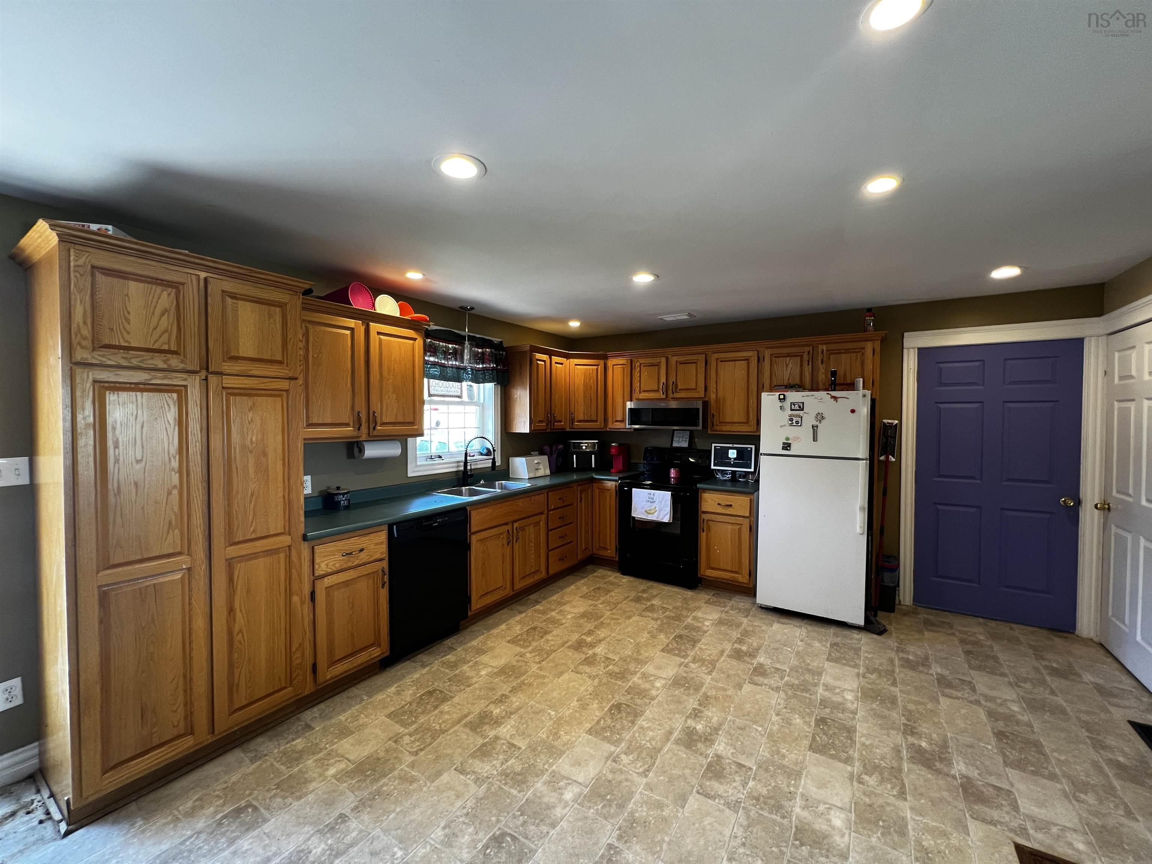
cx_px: 576
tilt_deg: -2.8
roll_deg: -0.2
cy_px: 432
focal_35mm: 13
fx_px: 433
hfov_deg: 106.2
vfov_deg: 89.9
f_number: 1.8
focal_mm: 1.57
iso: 200
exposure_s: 1/60
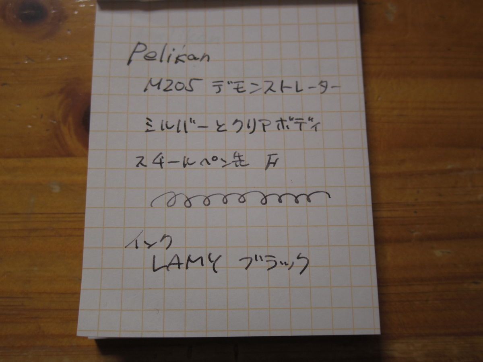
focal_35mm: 47
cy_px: 181
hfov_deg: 40.4
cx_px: 242
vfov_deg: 30.9
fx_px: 656
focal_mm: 8.5
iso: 160
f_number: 1.9
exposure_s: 1/60
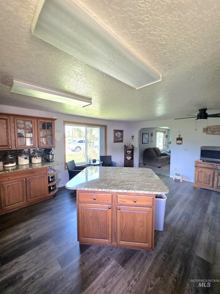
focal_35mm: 13
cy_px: 147
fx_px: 110
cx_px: 110
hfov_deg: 89.9
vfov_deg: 106.2
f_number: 1.9
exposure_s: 1/120
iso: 250
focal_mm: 2.2
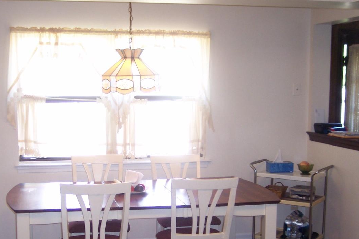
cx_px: 144
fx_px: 539
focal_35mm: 54
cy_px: 159
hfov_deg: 36.7
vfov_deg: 24.9
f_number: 2.8
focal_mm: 8
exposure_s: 1/45
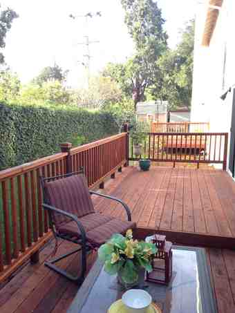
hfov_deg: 43.0
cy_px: 156
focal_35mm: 33
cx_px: 118
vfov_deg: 55.3
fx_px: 299
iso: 80
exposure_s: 1/120
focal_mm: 4.12
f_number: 2.4
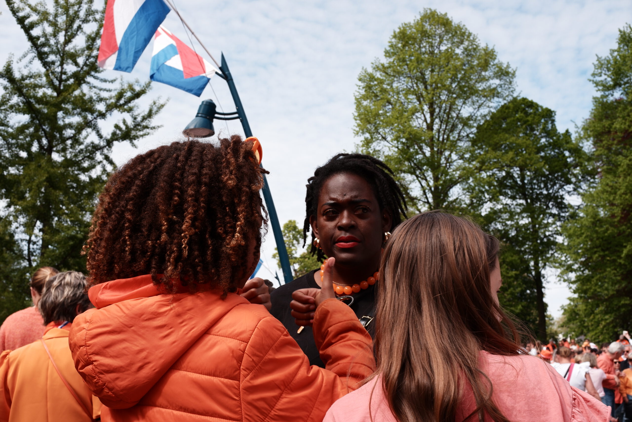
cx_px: 316
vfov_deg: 32.6
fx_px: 720
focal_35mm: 41
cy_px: 211
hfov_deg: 47.4
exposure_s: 1/250
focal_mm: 27
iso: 200
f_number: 9
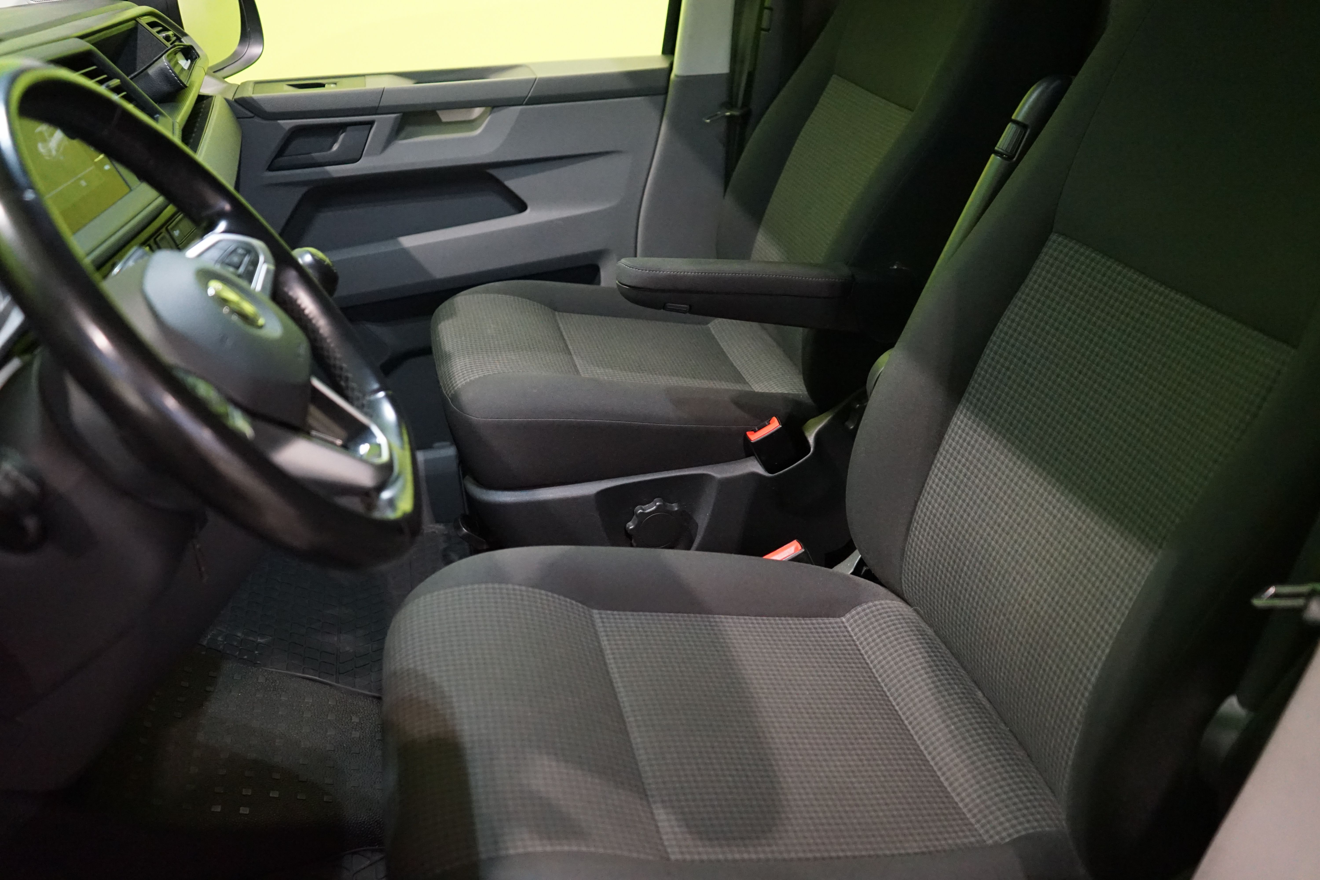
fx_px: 1137
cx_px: 660
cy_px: 440
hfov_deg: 60.3
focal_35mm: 31
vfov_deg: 42.3
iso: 6400
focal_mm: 31
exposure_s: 1/80
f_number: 4
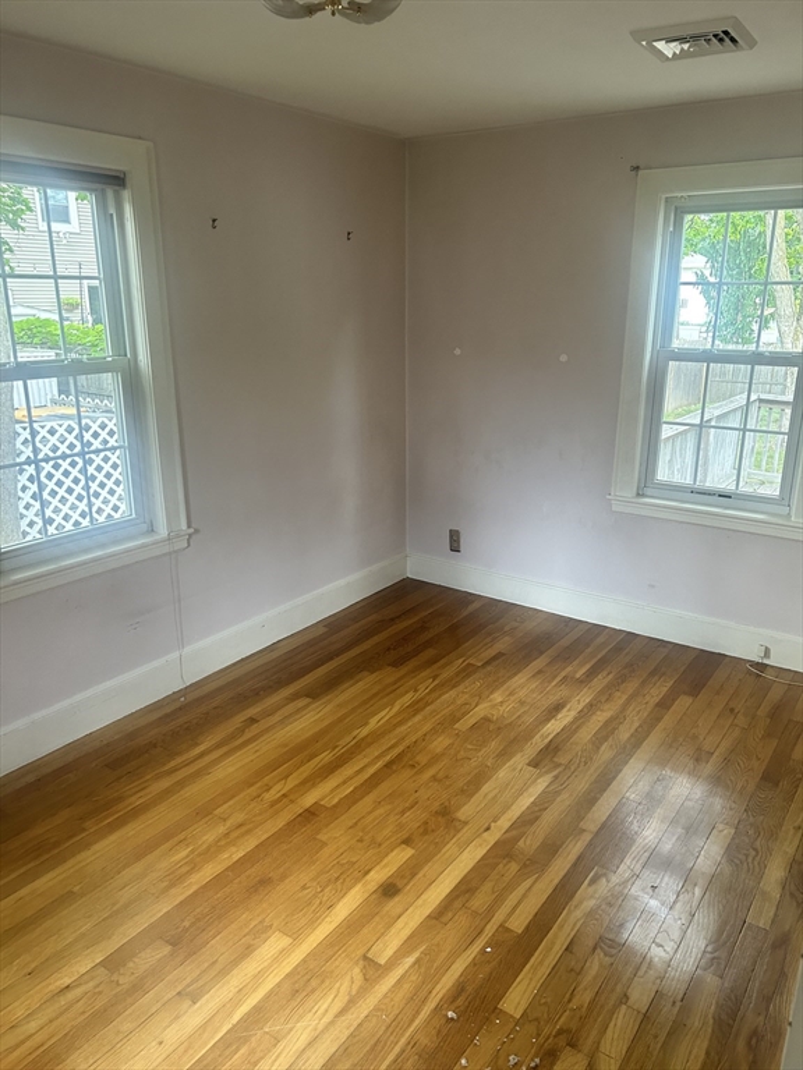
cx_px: 402
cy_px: 535
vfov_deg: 67.3
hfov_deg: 53.1
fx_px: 804
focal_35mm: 26
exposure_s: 1/60
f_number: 1.5
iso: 200
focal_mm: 5.7
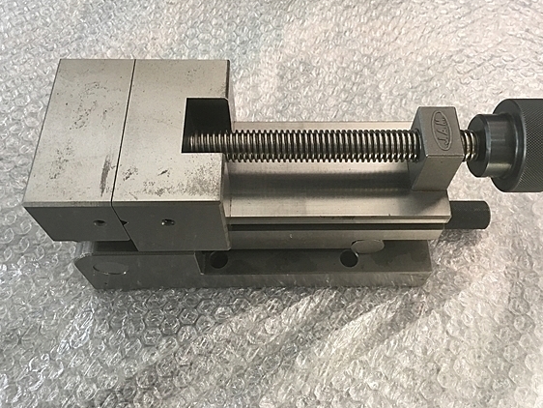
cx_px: 294
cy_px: 183
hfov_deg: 55.3
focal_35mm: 33
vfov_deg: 42.9
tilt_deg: -60.6
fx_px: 518
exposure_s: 1/30
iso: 40
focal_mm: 4.15
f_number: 2.2
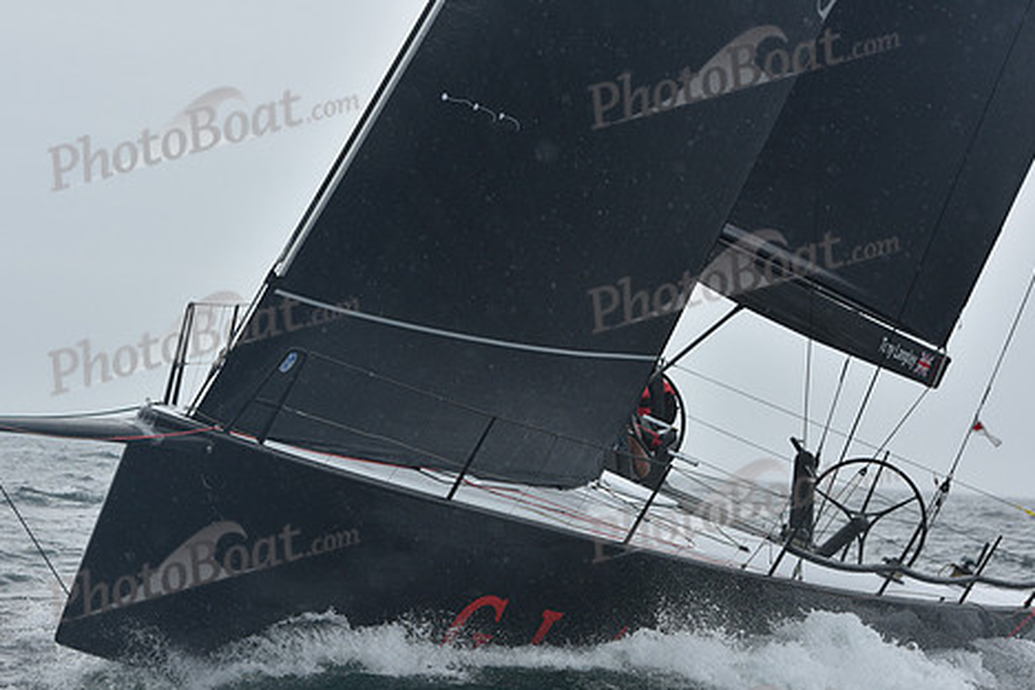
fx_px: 4628
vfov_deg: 8.5
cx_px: 475
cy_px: 421
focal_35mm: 161
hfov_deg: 12.8
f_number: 6.3
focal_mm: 130
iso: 320
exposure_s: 1/1000
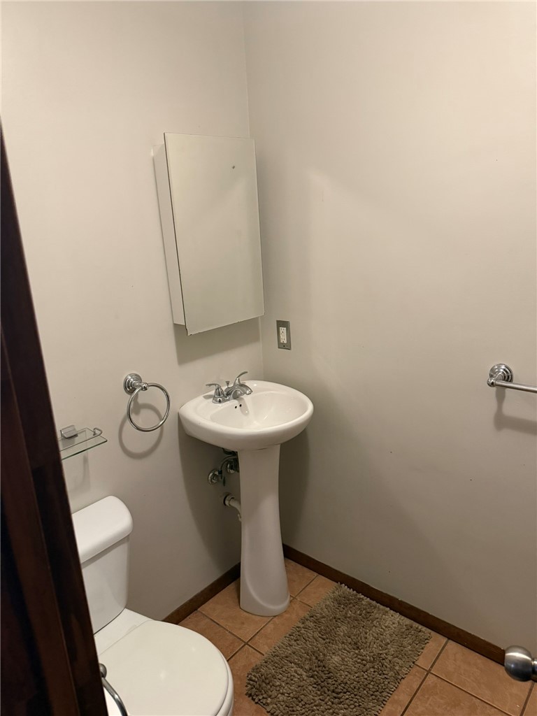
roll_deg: +2.1
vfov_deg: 71.6
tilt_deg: -16.8
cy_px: 358
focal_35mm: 24
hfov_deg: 56.8
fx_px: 496
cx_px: 268
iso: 640
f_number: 1.78
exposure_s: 1/60
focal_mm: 6.76
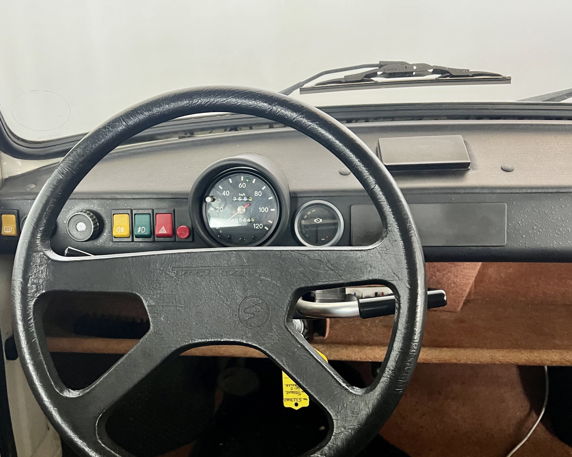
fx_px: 542
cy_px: 231
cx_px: 261
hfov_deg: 55.6
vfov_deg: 45.8
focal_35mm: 32
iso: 250
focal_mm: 5.7
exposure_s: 1/50
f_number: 1.5
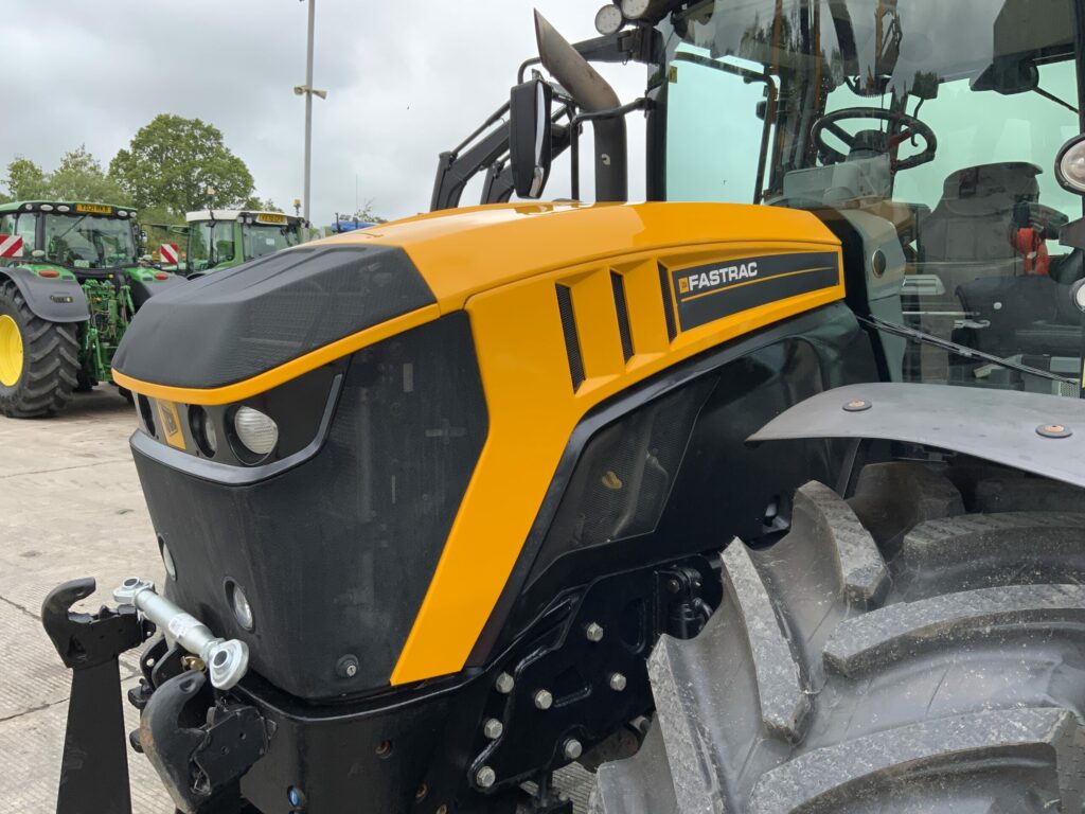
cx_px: 542
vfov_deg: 48.2
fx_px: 909
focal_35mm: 29
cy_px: 407
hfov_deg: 61.7
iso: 16
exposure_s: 1/627
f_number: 1.8
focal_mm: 3
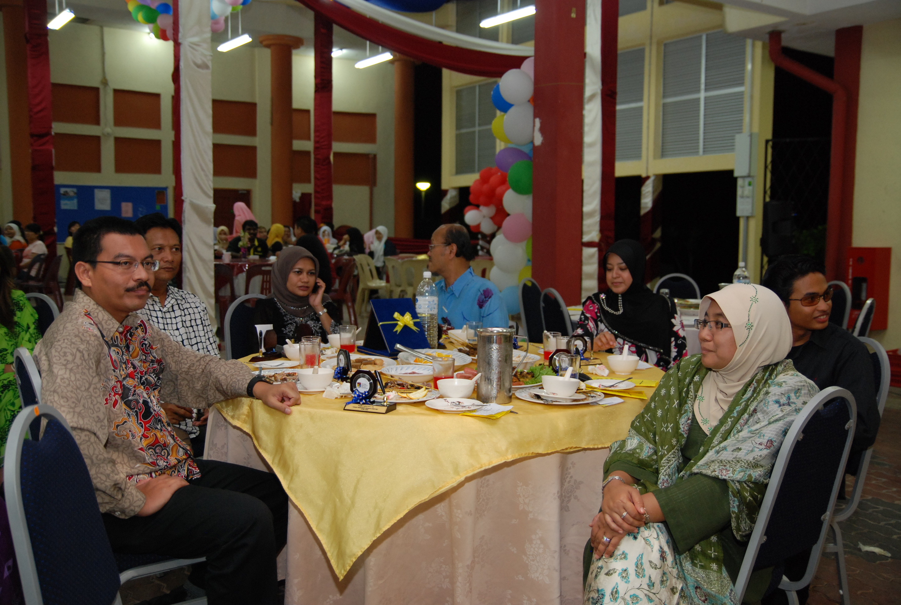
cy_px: 302
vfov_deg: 37.0
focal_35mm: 36
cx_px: 450
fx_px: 903
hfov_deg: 53.0
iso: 500
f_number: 2.8
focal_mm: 24
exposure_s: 1/60
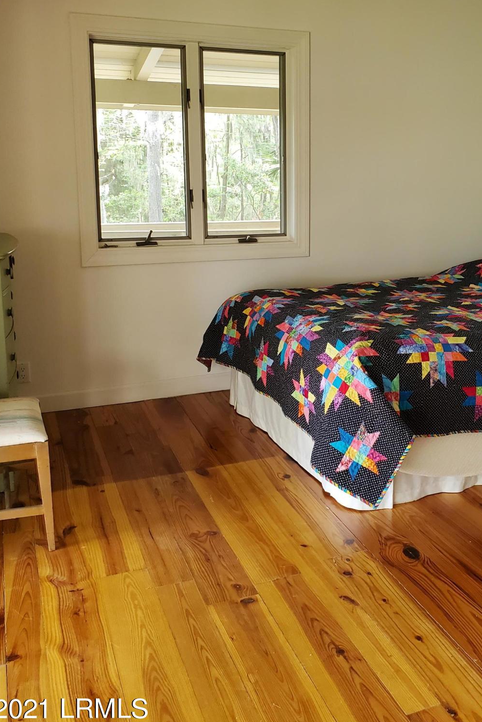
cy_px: 271
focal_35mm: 36
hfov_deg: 36.4
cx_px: 331
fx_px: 723
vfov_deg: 52.6
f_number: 2.4
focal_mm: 4.3
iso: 200
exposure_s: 1/59
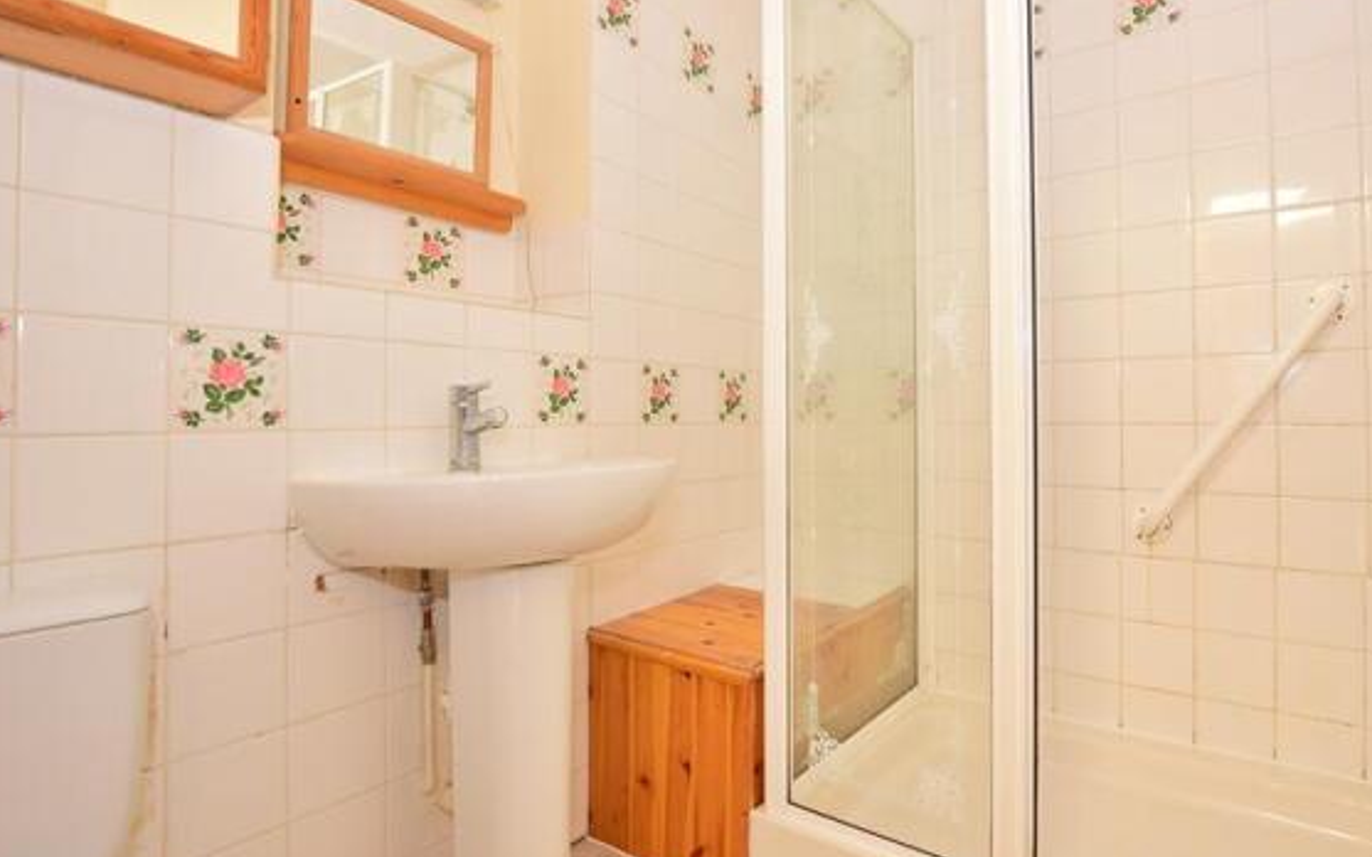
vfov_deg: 64.9
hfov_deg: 90.6
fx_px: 673
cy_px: 395
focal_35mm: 18
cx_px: 778
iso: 200
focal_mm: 10
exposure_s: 13
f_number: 5
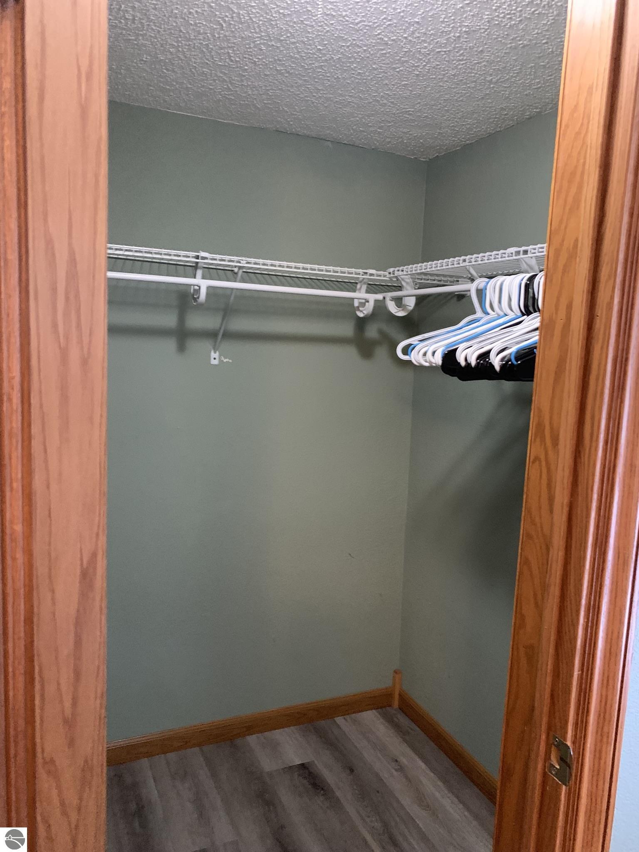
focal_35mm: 26
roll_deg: -2.2
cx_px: 320
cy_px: 426
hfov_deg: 53.1
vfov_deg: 67.3
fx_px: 640
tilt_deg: -9.4
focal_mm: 4.25
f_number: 1.8
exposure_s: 1/31
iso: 400
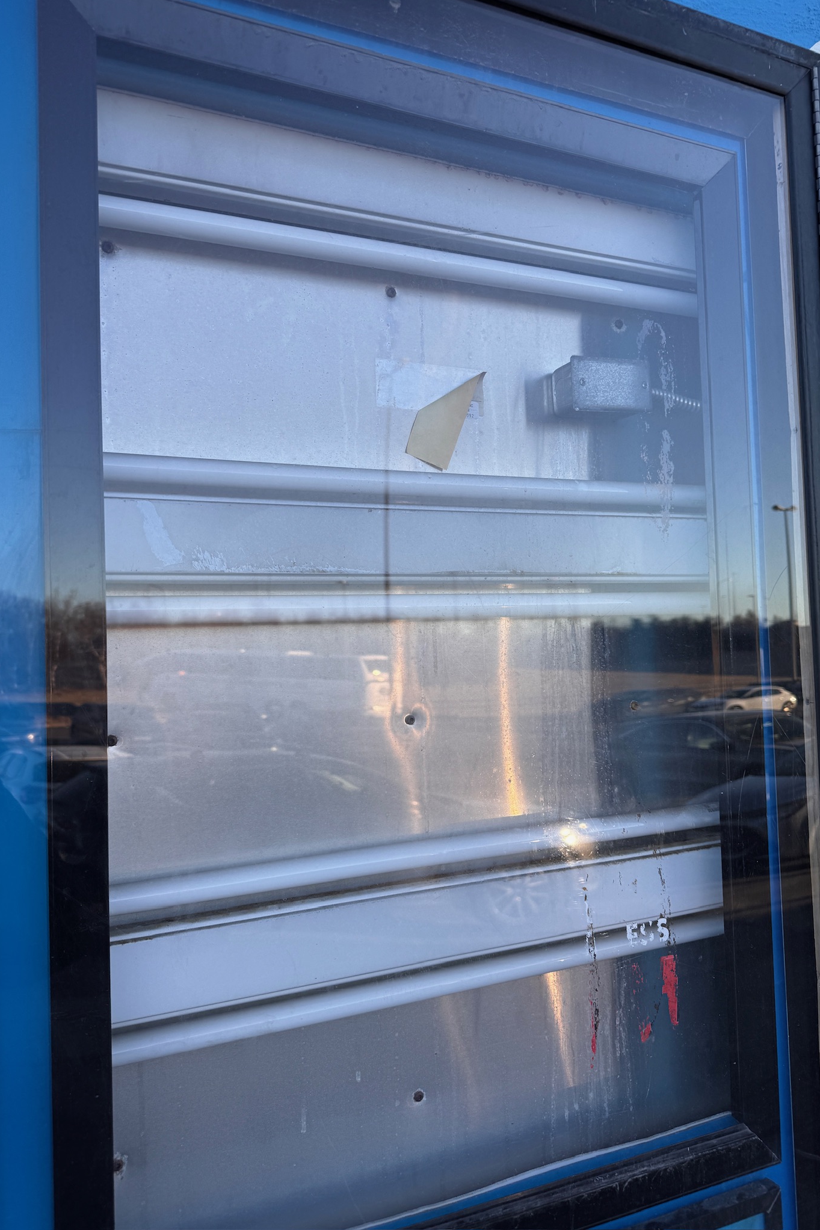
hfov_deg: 51.2
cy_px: 615
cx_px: 377
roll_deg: +2.0
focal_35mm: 25
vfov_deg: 71.5
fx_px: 854
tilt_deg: +2.2
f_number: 1.78
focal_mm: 6.76
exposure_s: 1/730
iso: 80
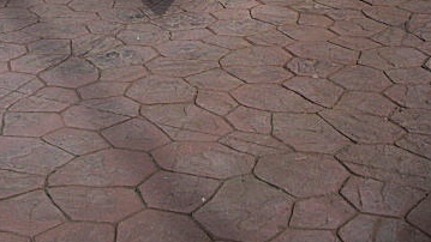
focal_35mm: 70
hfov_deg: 29.3
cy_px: -37
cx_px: 74
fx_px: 800
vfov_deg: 16.6
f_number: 2.8
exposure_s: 1/800
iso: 50
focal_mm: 6.3
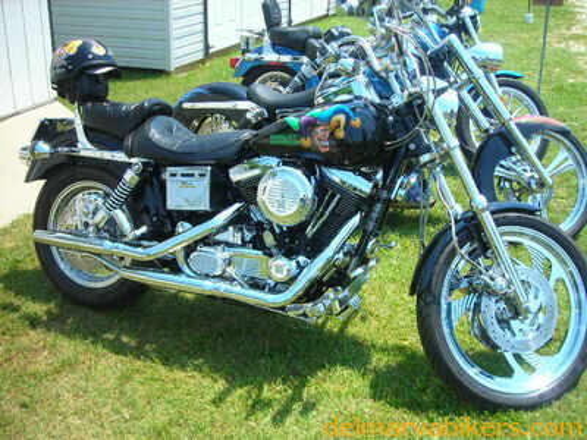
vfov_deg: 37.7
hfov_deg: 49.0
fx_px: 644
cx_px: 294
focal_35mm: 38
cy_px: 220
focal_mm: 6.3
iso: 50
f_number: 3.2
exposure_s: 1/270
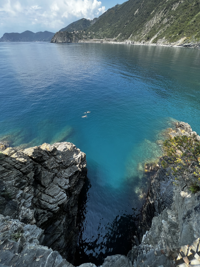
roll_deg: +1.1
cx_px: 100
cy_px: 134
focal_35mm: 13
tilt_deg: -41.1
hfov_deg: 89.9
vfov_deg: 106.2
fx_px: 100
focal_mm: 1.57
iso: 32
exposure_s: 1/445
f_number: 1.8
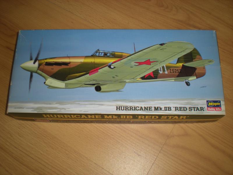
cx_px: 116
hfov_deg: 49.0
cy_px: 88
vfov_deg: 37.7
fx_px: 256
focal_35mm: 38
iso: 64
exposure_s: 1/48.1
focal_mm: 6.3
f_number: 3.1
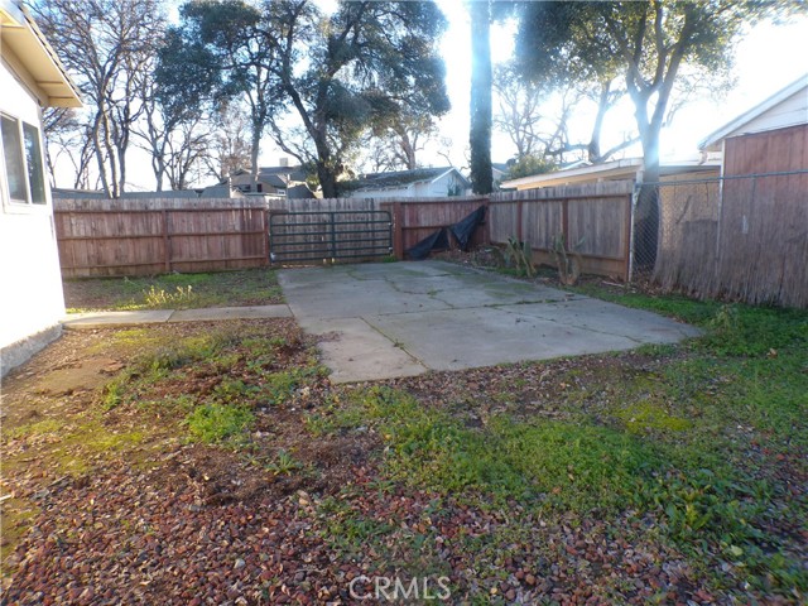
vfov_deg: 56.8
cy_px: 303
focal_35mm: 24
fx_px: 560
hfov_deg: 71.6
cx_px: 404
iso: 100
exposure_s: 1/56
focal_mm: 4.3
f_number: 4.4
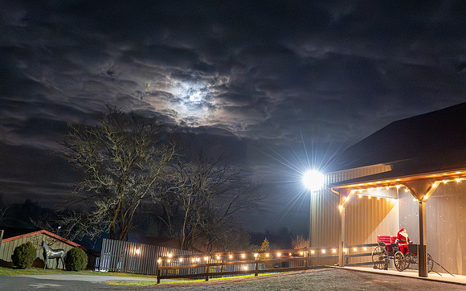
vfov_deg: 37.4
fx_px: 429
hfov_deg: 57.0
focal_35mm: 34
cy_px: 132
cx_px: 235
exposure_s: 1/30
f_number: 2.8
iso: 25600
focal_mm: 19
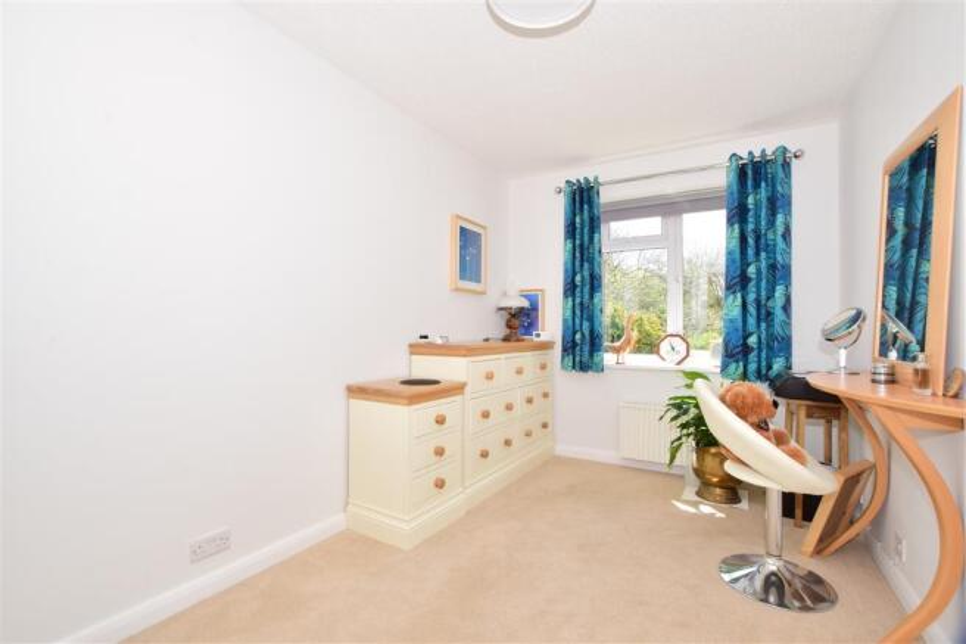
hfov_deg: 100.4
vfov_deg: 77.3
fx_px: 402
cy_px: 322
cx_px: 483
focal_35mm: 15
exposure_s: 1/60
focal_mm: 10
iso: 500
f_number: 18
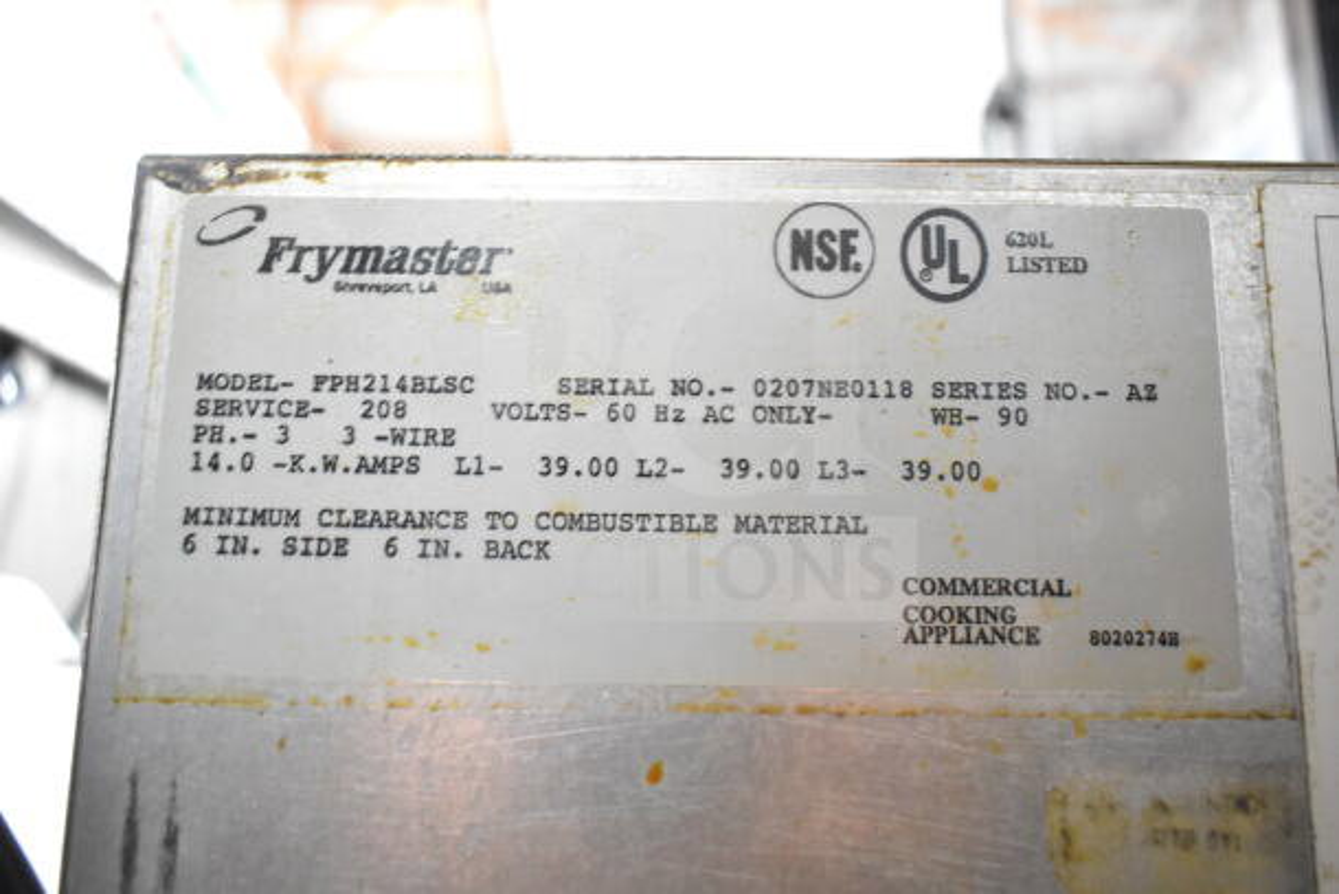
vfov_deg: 41.7
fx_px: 1172
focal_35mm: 32
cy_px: 447
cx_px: 670
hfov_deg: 59.5
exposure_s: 1/30
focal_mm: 21
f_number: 3.8
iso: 3200
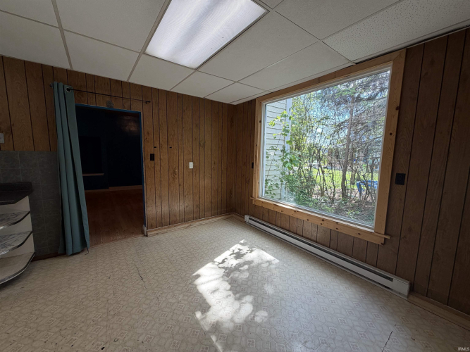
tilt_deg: -6.7
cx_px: 235
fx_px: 190
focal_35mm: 14
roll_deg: -0.7
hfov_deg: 102.1
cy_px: 176
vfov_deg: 85.7
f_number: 2.2
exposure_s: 1/120
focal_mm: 2.22
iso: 64
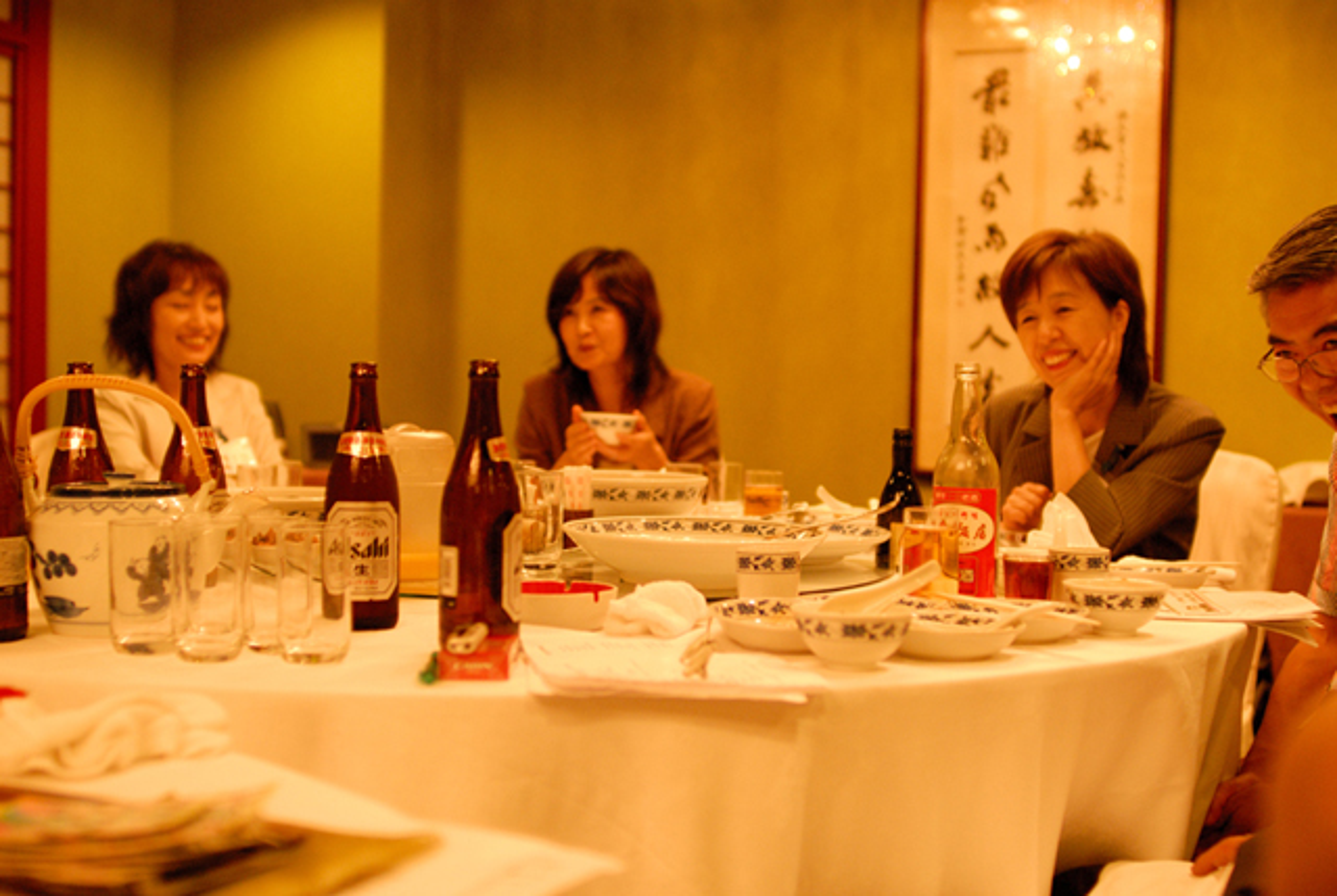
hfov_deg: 46.3
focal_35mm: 42
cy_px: 448
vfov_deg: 32.0
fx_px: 1562
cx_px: 668
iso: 800
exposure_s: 1/100
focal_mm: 28
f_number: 2
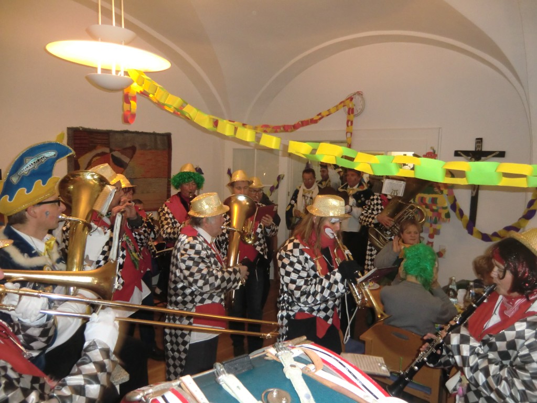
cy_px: 202
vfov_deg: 56.8
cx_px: 268
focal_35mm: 24
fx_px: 372
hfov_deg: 71.6
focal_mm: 4.3
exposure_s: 1/40
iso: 400
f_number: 3.2
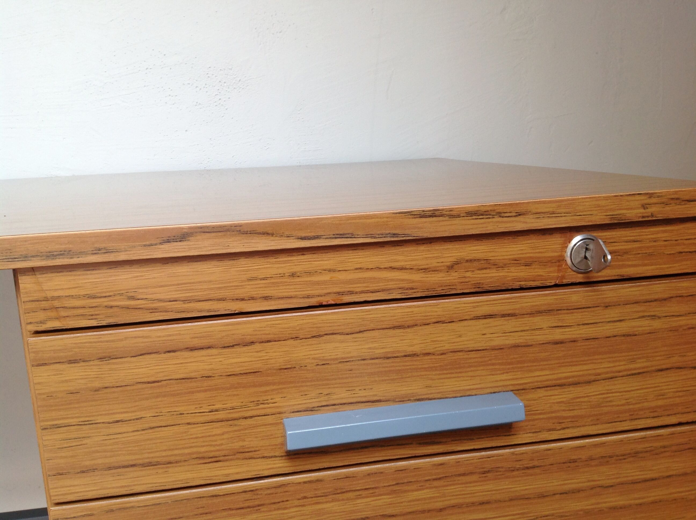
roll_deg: +3.1
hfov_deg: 52.7
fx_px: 703
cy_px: 260
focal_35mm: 35
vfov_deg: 40.6
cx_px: 348
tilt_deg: -12.0
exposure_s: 1/15
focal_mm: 4.28
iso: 64
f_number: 2.4
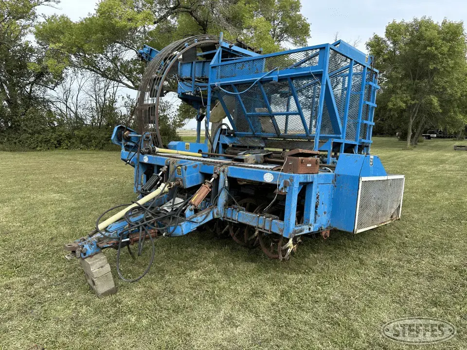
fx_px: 324
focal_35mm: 24
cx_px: 234
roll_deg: -0.1
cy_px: 175
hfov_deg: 71.6
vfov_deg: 56.8
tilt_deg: -9.3
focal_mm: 6.86
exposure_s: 1/1062
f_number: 1.78
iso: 80
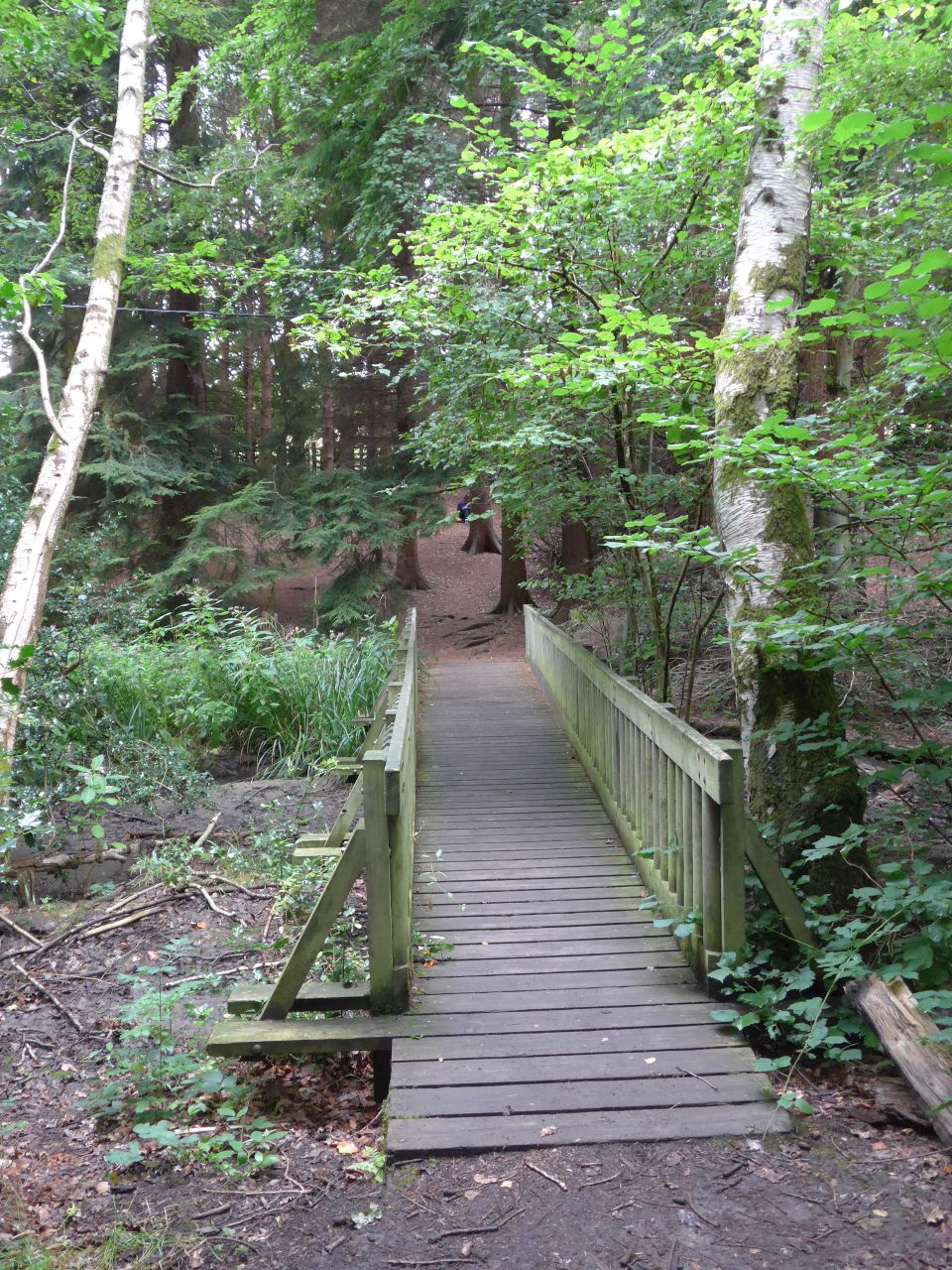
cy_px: 635
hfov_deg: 48.2
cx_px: 476
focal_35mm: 29
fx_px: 1063
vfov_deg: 61.7
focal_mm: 6
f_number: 2
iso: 400
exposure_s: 1/125
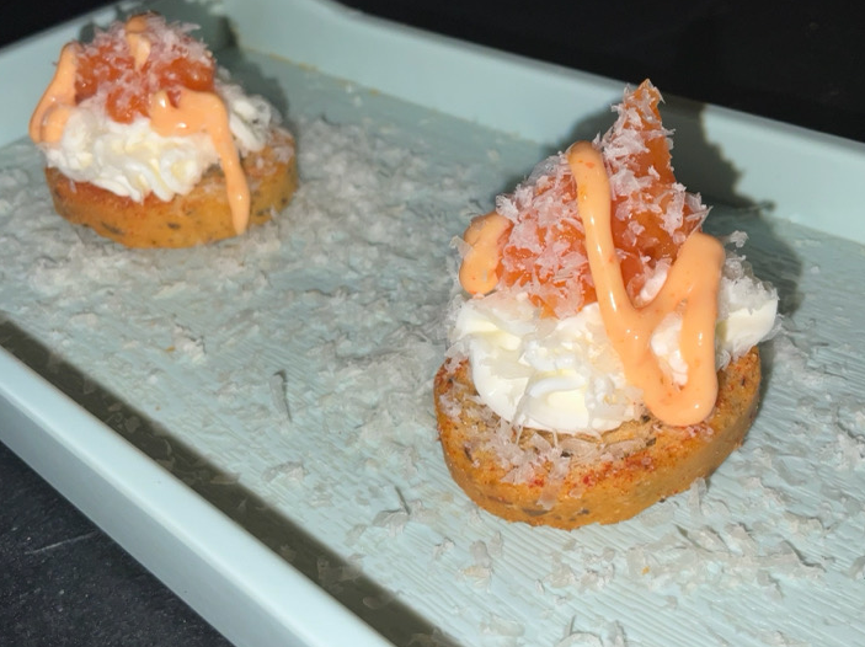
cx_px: 437
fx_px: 824
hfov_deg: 55.4
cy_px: 285
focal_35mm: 33
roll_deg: +0.6
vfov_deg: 42.8
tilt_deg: -37.6
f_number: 1.8
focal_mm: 3
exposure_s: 1/342
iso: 16
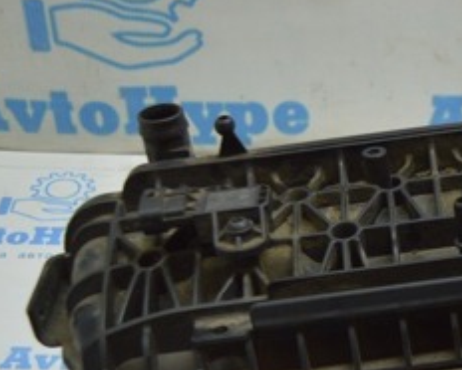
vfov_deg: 16.3
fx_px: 1273
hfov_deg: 19.8
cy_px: 333
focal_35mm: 93
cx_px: 498
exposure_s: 1/60
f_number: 4
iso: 400
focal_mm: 24
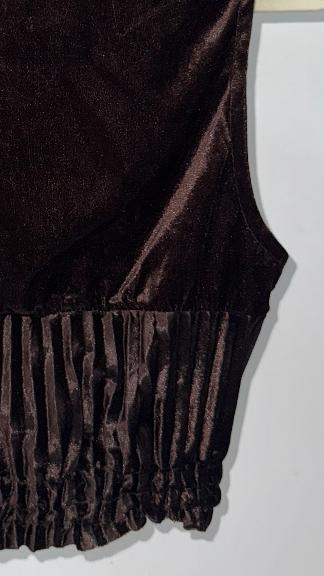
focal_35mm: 39
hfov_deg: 29.2
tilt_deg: -3.4
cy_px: 162
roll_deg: -0.6
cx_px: 35
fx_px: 596
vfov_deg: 50.0
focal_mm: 6.76
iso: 80
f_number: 1.78
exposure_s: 1/121
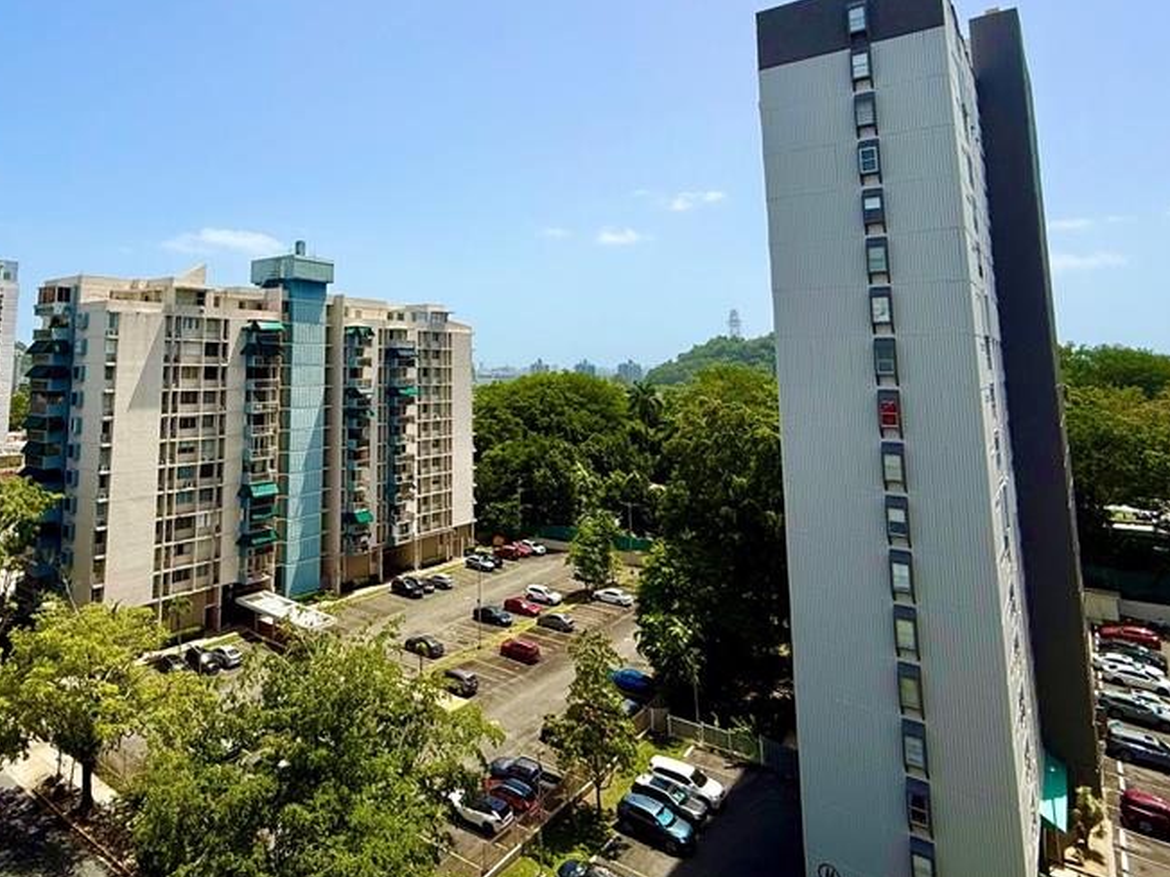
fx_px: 744
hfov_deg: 74.4
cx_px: 406
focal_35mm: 22
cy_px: 269
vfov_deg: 59.2
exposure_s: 1/3289
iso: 50
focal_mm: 2.22
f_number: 2.2
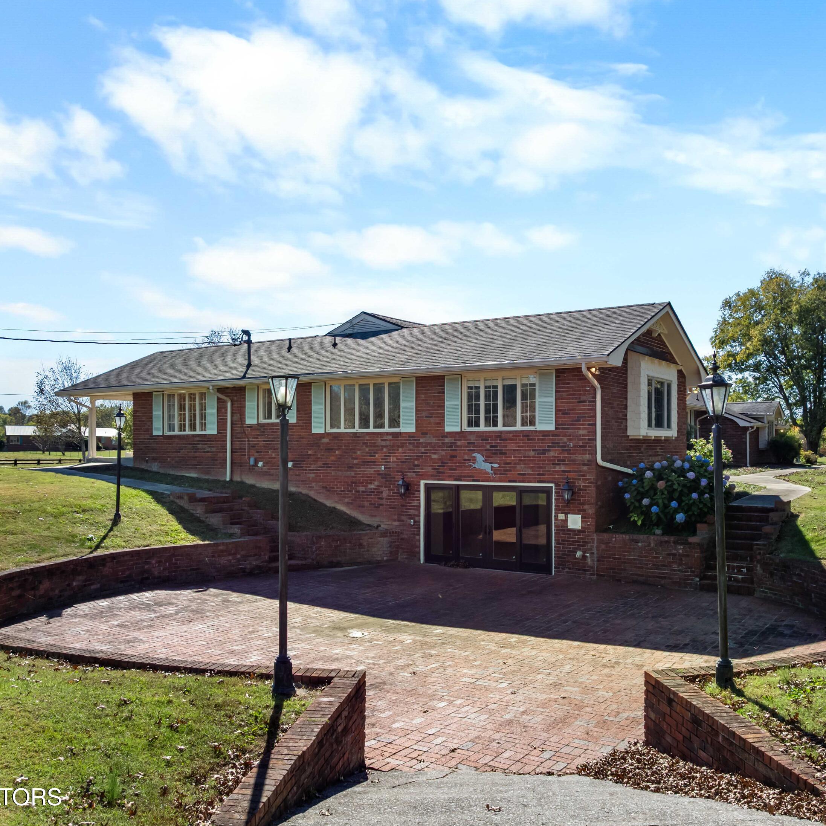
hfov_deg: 55.5
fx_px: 783
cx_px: 450
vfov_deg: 55.6
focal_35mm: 29
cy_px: 412
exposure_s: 1/200
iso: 100
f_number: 2.8
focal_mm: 12.29
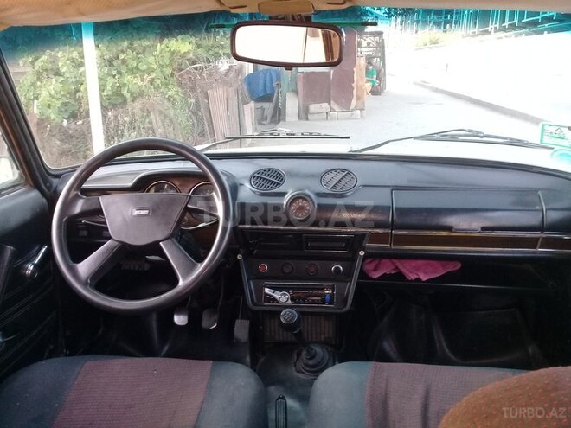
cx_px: 286
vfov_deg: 45.4
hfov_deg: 58.4
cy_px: 214
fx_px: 511
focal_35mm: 31
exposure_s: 1/33
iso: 80
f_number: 2.2
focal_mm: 3.3
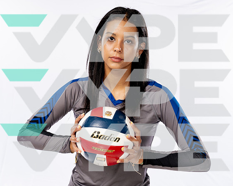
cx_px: 116
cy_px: 93
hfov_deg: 34.7
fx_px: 373
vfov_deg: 28.1
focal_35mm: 54
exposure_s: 1/250
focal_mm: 48
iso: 160
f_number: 5.6
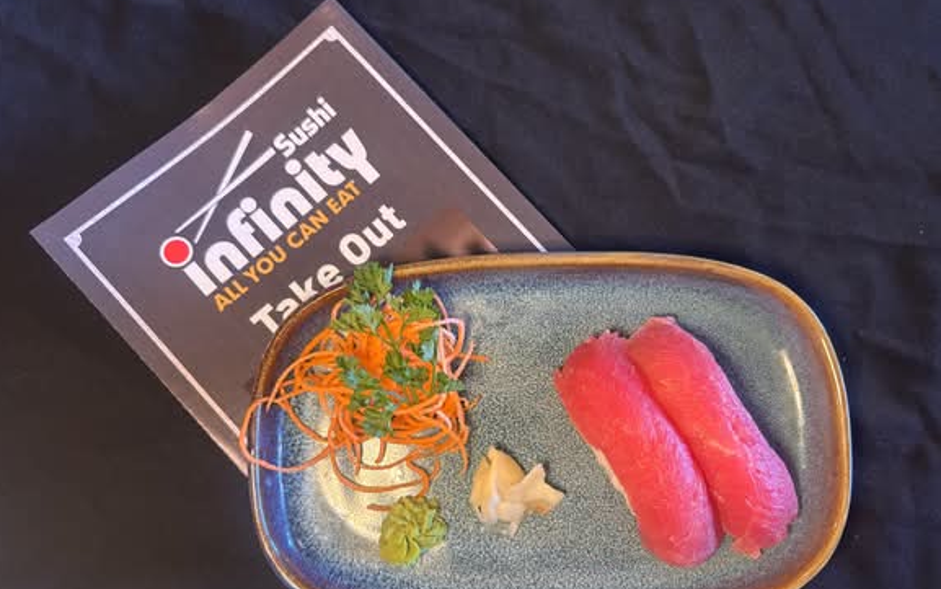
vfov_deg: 44.5
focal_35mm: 28
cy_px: 333
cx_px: 466
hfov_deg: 66.5
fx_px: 718
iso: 320
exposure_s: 1/60
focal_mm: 5.96
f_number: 1.6
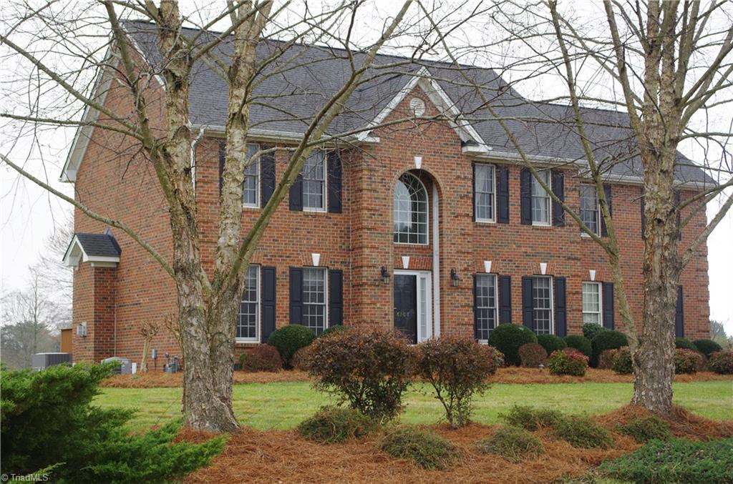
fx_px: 1300
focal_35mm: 64
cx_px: 366
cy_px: 242
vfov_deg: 21.1
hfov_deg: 31.5
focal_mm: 42.5
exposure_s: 1/180
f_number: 6.3
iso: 400
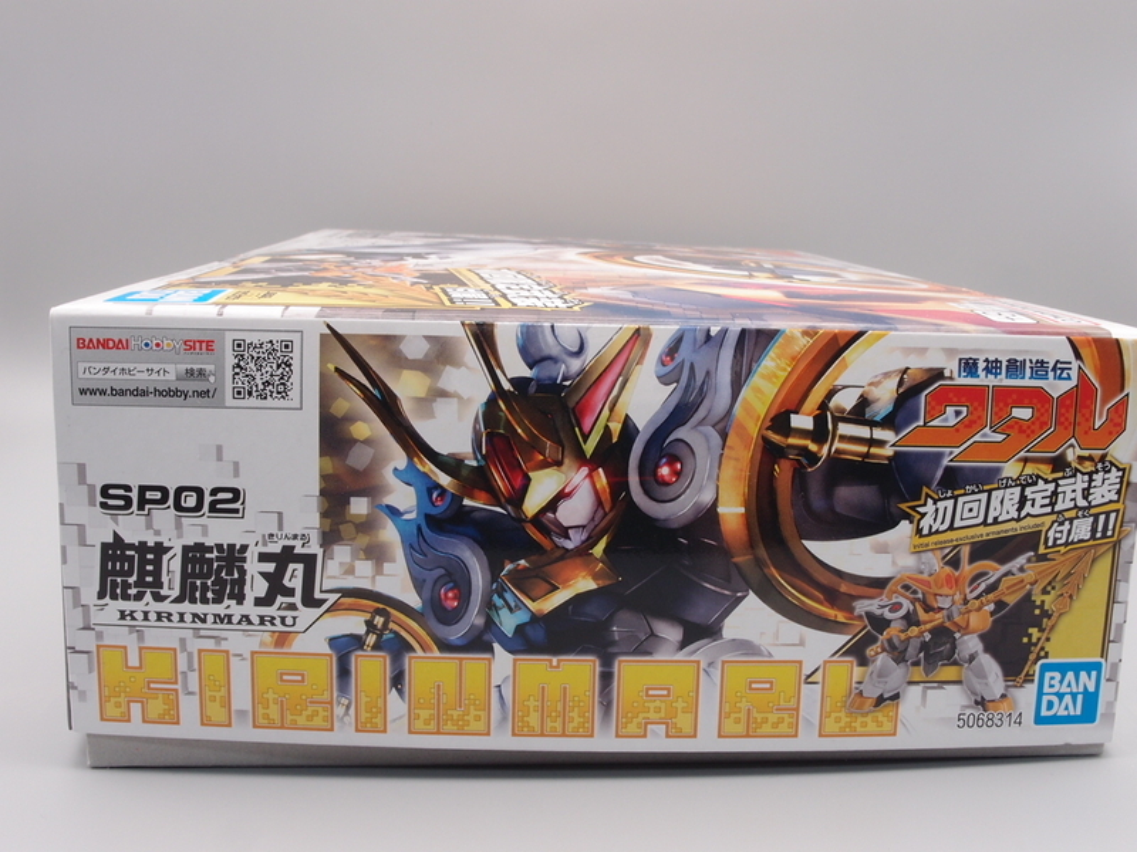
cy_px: 426
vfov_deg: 37.7
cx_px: 568
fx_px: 1248
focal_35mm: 38
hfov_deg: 49.0
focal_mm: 8.16
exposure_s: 1/6
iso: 100
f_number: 8
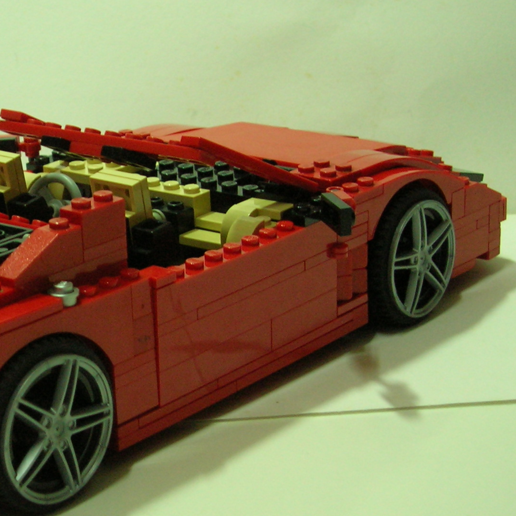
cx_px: 52
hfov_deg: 19.8
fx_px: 1450
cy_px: 275
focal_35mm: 86
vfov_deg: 20.2
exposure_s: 1/4.5
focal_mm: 7.7
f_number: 3.2
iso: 128
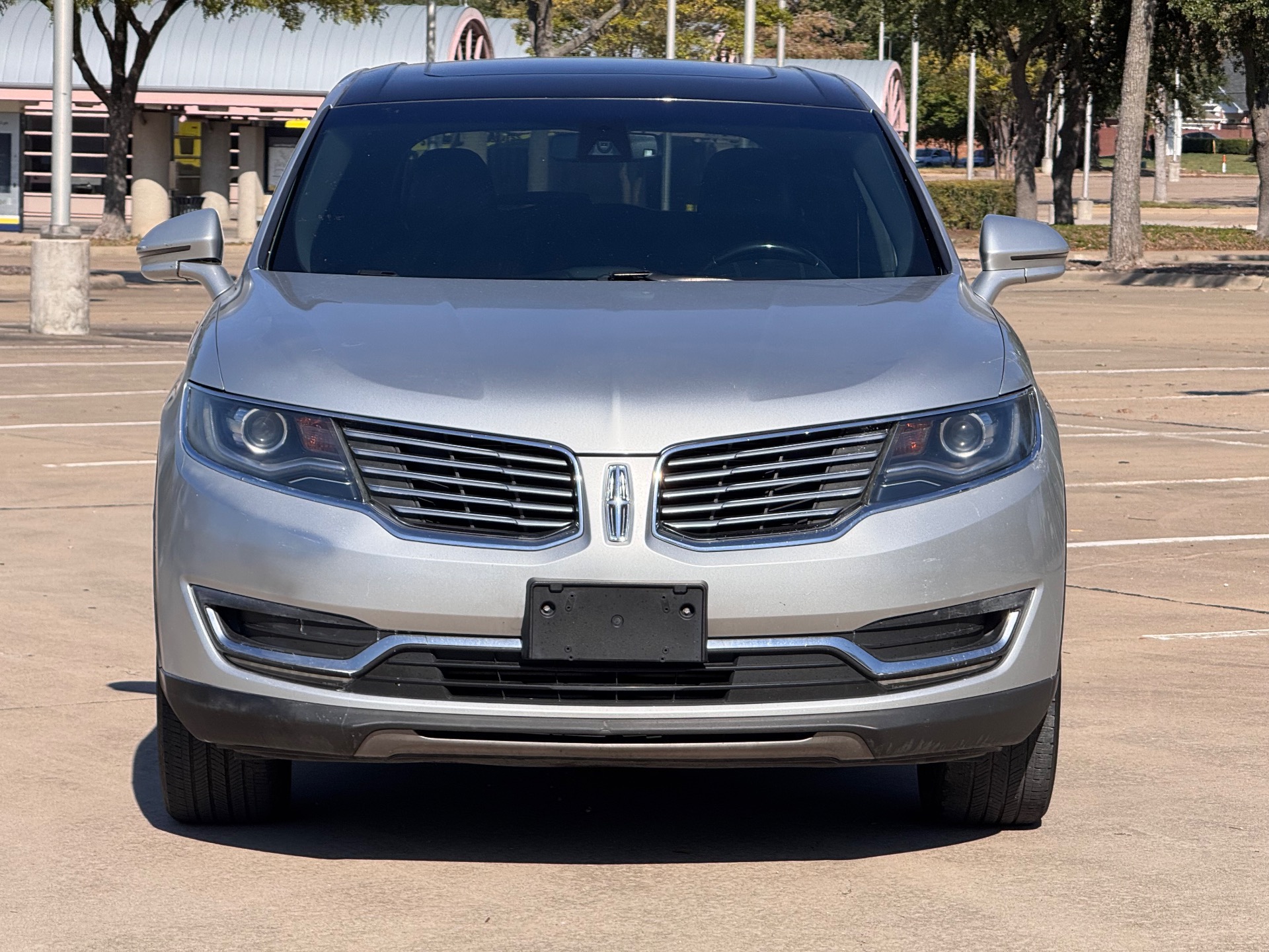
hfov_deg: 16.4
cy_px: 476
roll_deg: -1.7
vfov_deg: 12.3
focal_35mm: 120
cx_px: 634
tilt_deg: -4.7
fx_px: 4399
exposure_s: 1/2024
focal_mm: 15.66
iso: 50
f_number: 2.8
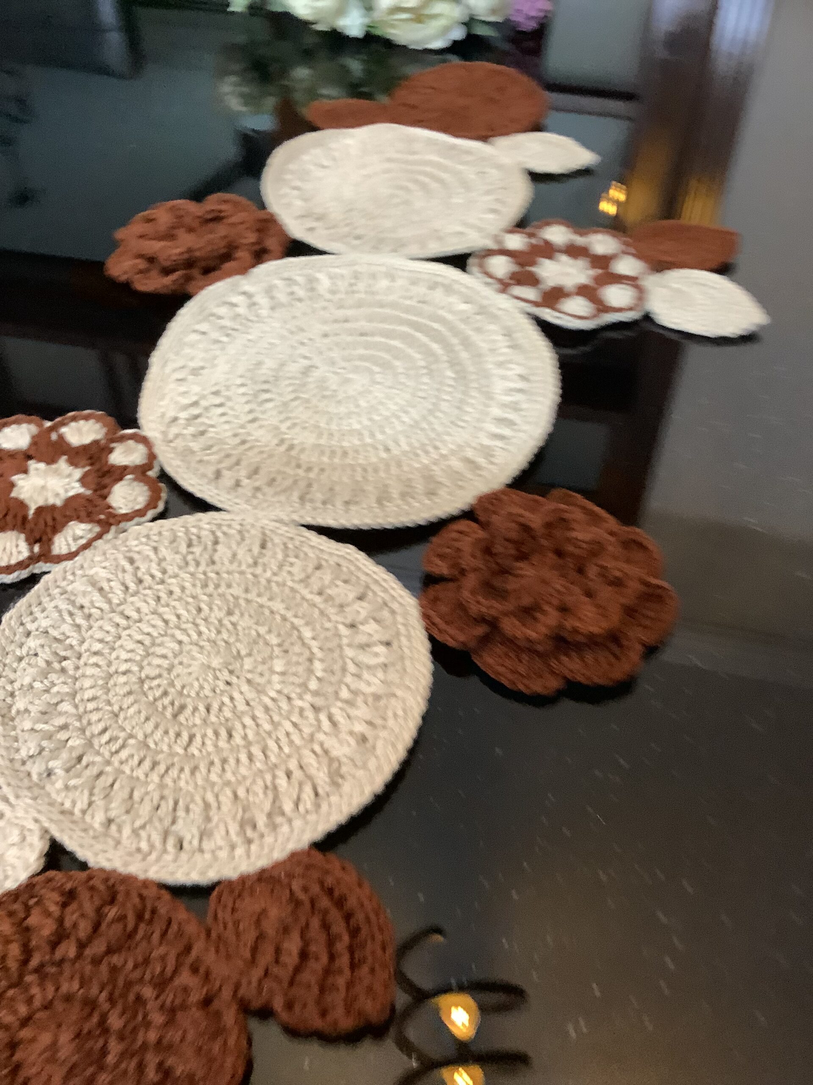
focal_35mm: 31
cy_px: 542
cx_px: 406
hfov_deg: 45.4
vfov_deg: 58.4
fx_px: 971
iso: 250
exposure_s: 1/33
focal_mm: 3.3
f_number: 2.4
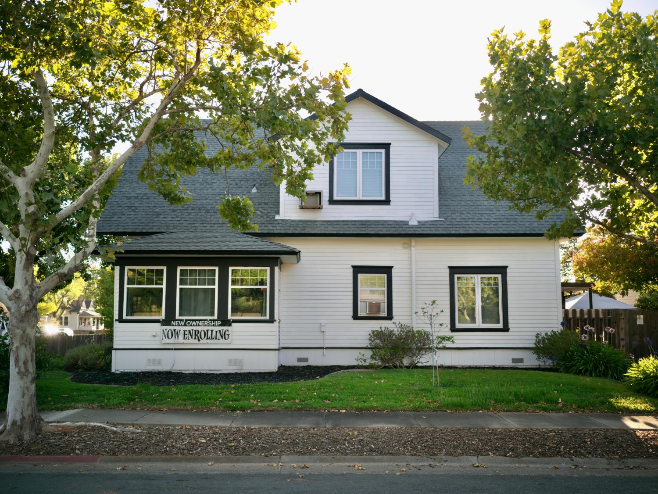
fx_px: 666
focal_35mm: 35
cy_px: 247
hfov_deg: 52.6
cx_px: 329
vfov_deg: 40.7
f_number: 4
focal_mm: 45
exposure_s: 1/30
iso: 100
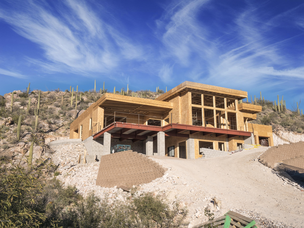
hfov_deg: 51.4
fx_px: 316
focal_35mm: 36
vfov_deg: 39.7
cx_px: 152
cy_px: 114
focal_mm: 18
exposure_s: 1/500
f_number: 8
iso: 200
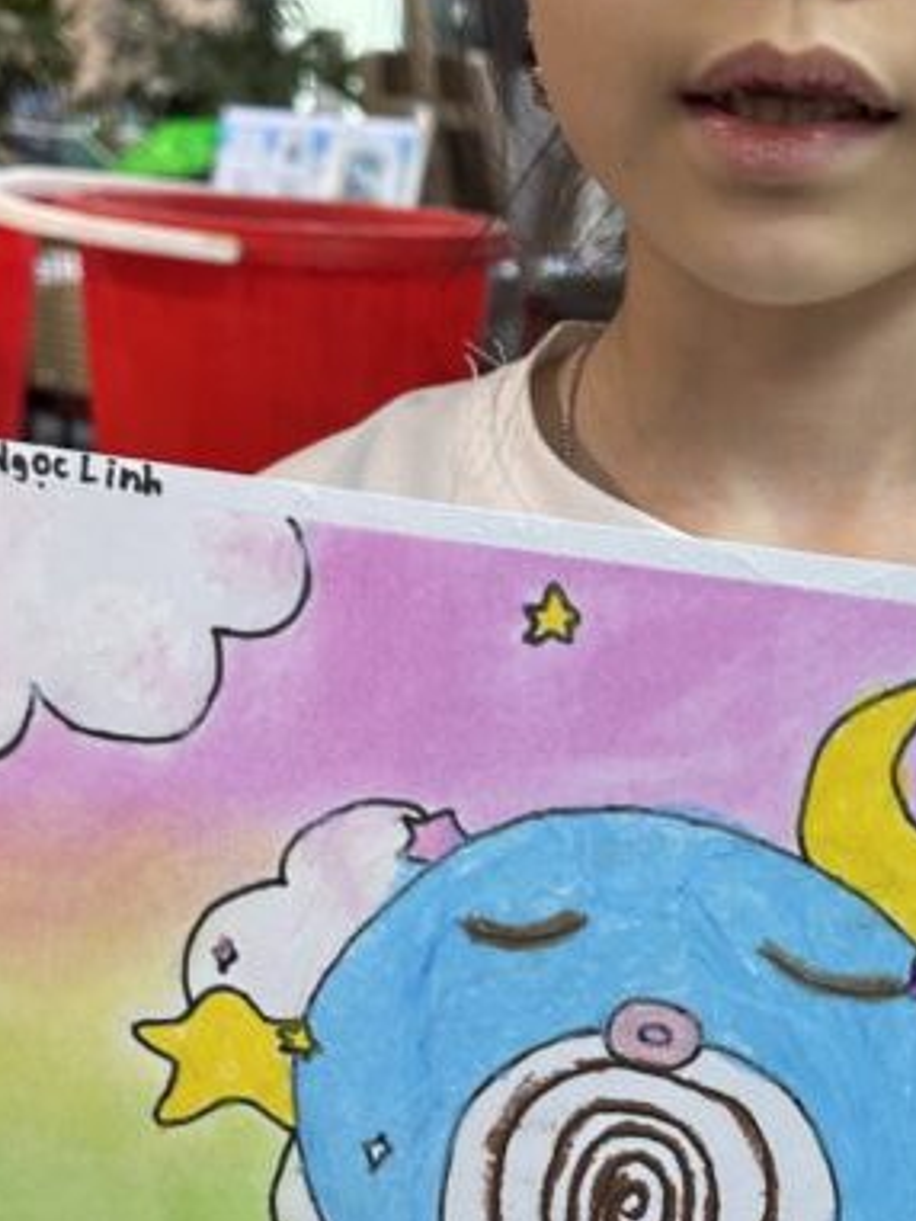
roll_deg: -3.2
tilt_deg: -13.6
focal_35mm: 63
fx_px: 2222
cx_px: 775
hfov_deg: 22.9
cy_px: 638
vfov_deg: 30.7
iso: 100
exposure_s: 1/100
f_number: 1.78
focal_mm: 6.86
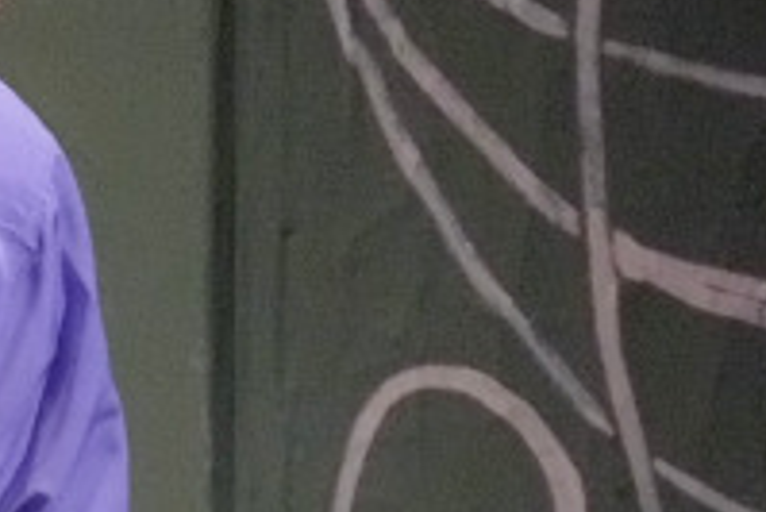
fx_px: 15096
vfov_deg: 1.9
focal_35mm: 709
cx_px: -747
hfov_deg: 2.9
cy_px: 878
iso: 6400
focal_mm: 104.9
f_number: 4.2
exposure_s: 1/250
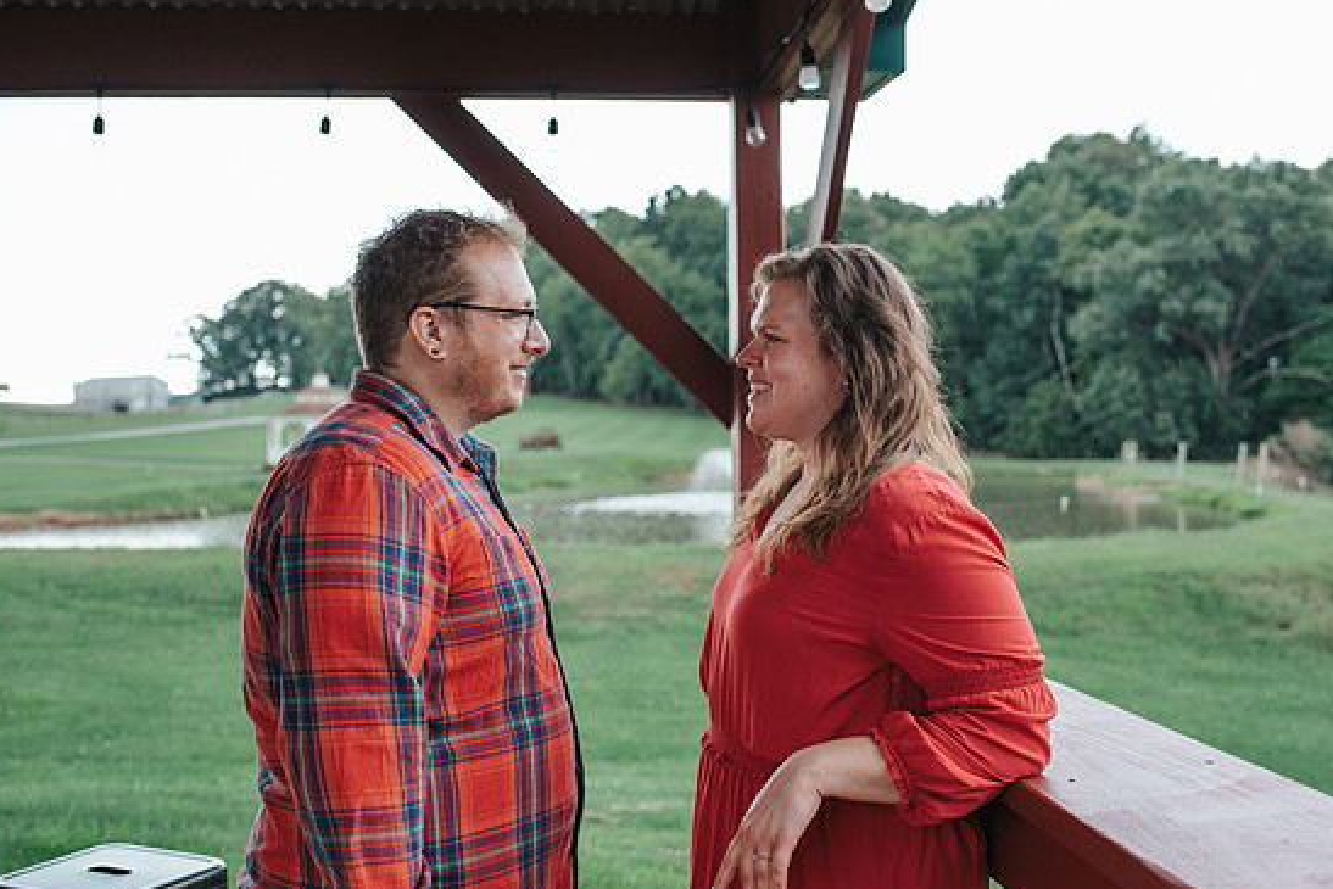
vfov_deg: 33.4
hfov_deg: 48.4
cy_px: 428
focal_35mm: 40
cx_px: 691
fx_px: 1481
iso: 320
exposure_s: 1/250
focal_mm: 35
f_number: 2.8
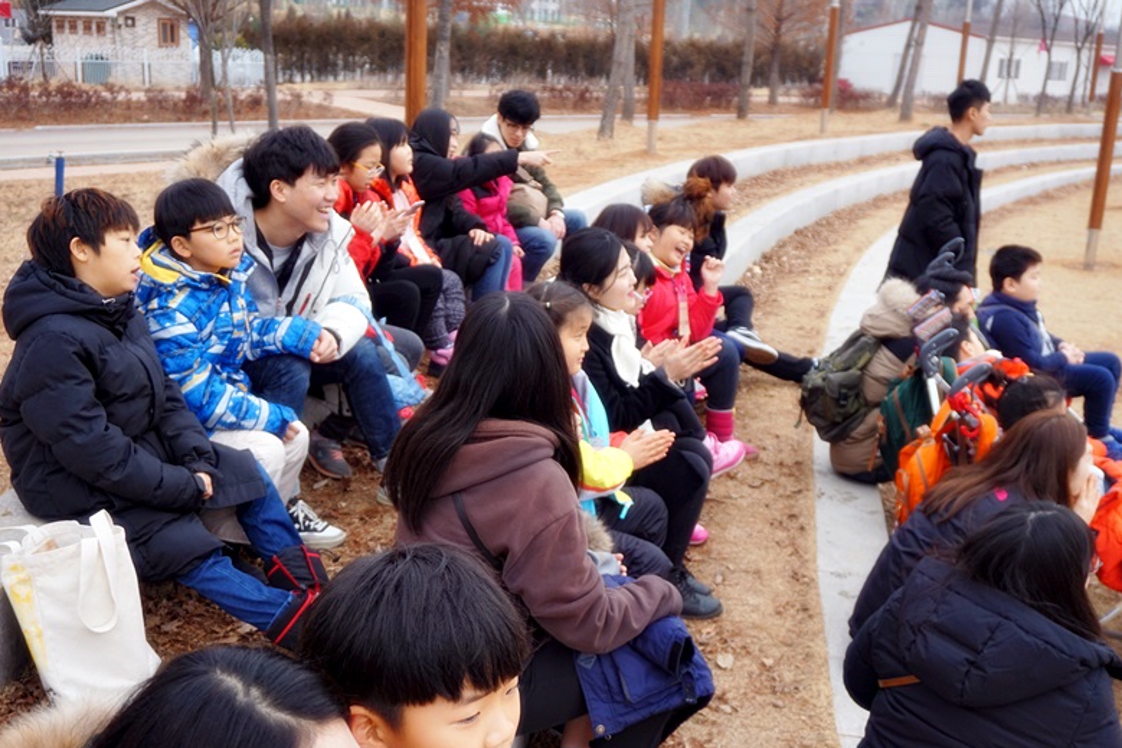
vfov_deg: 34.6
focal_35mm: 39
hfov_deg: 50.1
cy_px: 375
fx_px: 1200
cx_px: 570
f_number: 4.5
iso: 125
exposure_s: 1/160
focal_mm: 25
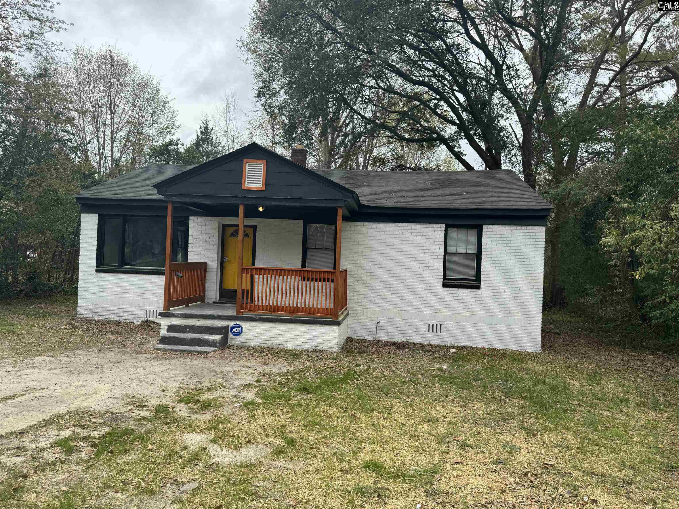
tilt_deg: +0.2
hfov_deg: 71.6
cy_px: 254
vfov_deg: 56.8
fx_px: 471
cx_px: 340
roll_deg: -2.5
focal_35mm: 24
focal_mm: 6.86
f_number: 1.78
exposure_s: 1/1637
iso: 80
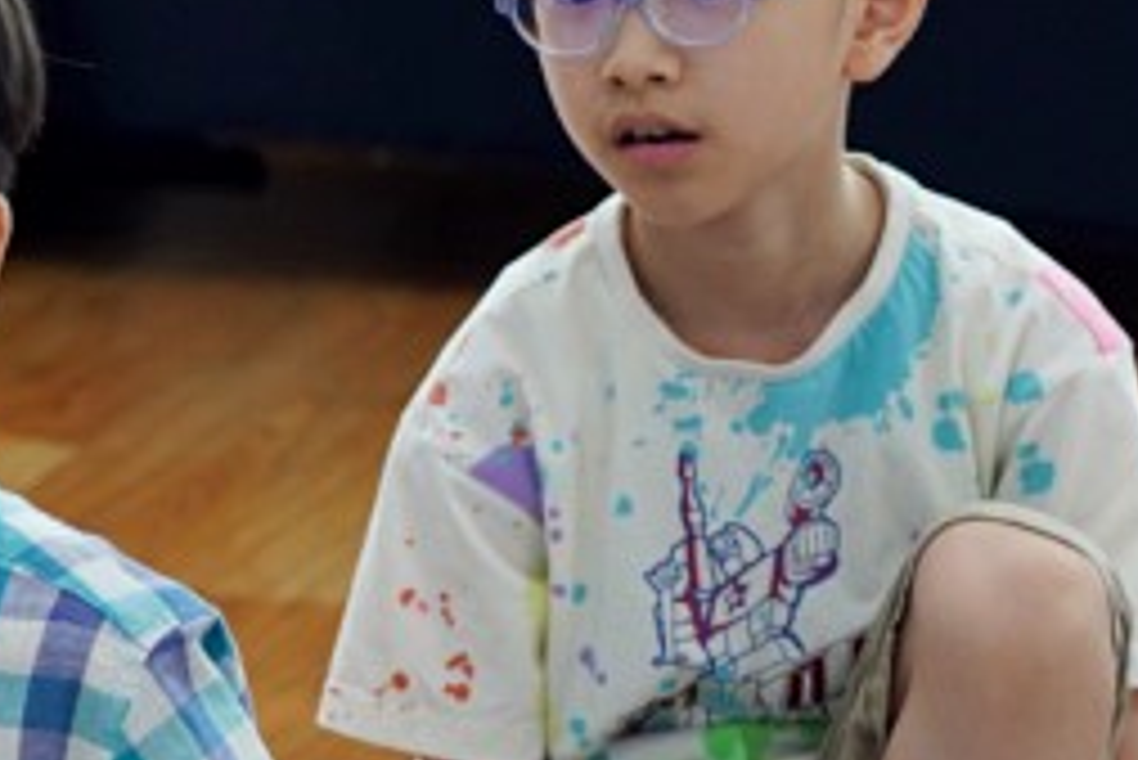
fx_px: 8887
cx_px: -198
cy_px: 1106
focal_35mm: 281
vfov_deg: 4.9
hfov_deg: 7.3
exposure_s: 1/160
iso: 800
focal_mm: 79
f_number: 4
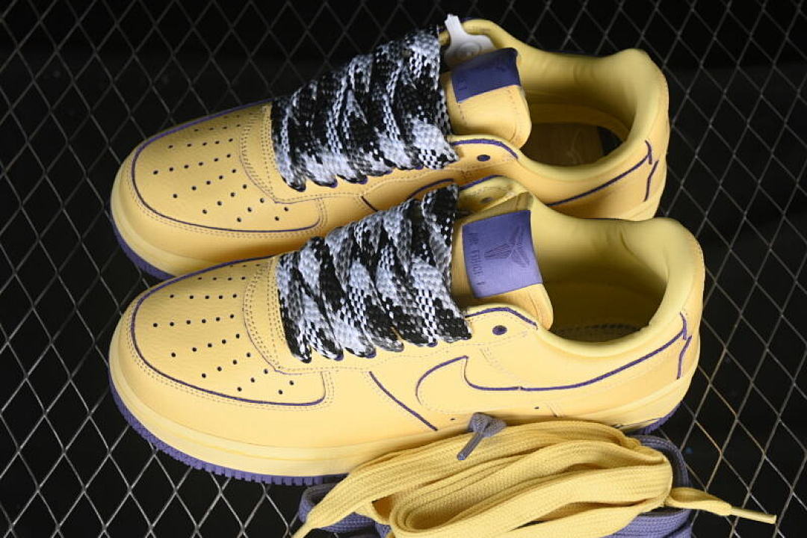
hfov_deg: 27.0
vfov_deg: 18.2
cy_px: 269
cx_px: 404
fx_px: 1681
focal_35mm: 75
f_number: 7.1
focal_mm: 50
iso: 160
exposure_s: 1/80
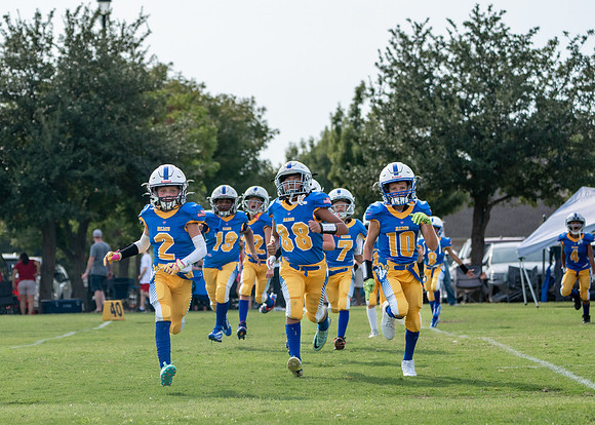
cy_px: 270
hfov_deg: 11.1
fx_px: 3045
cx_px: 125
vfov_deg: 8.0
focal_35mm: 180
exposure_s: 1/1600
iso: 250
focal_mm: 116
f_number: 5
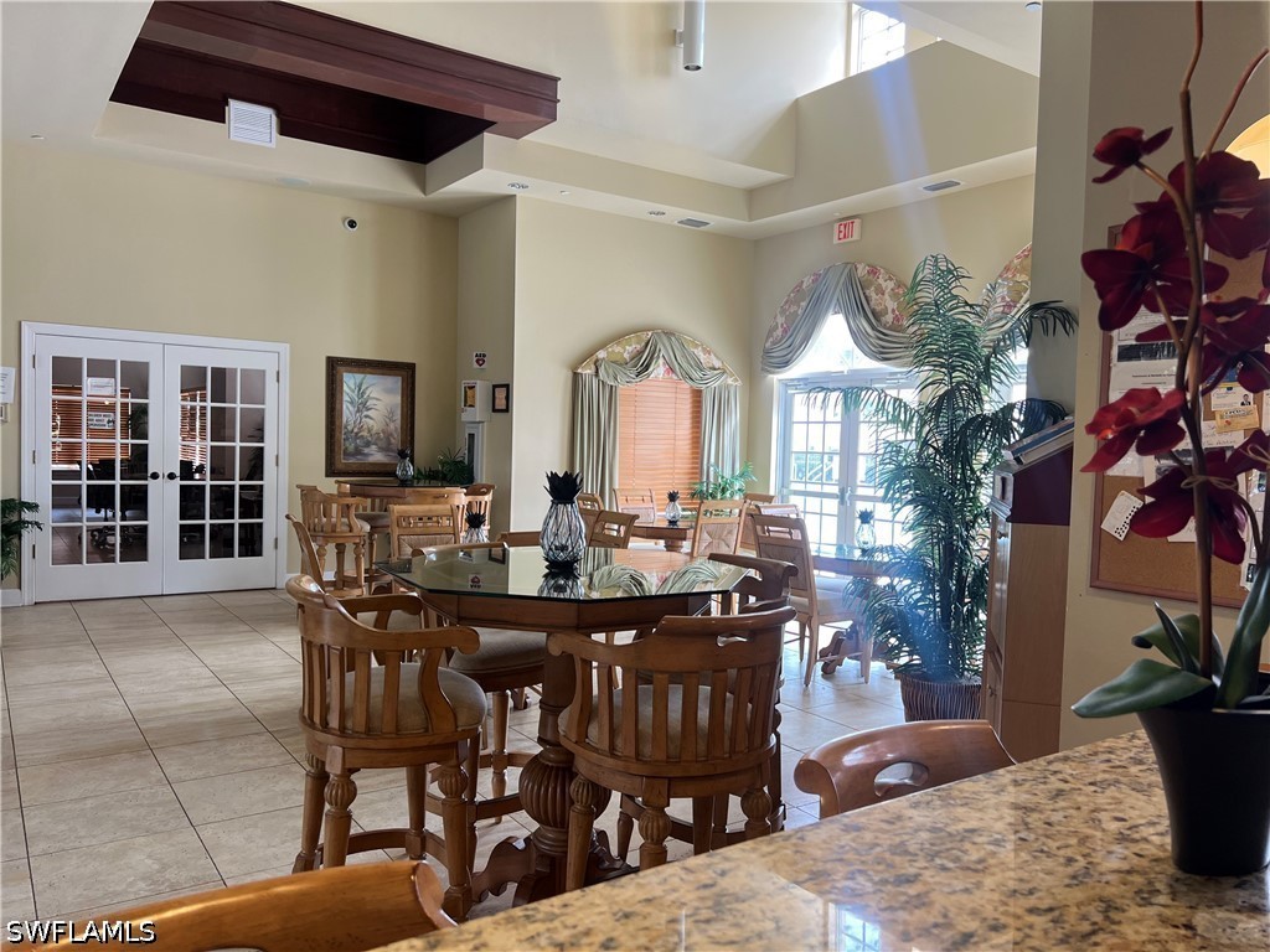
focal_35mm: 26
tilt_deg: -3.2
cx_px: 635
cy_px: 476
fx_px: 954
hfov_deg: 67.3
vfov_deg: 53.1
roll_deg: -1.3
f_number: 1.5
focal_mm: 5.7
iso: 100
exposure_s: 1/120
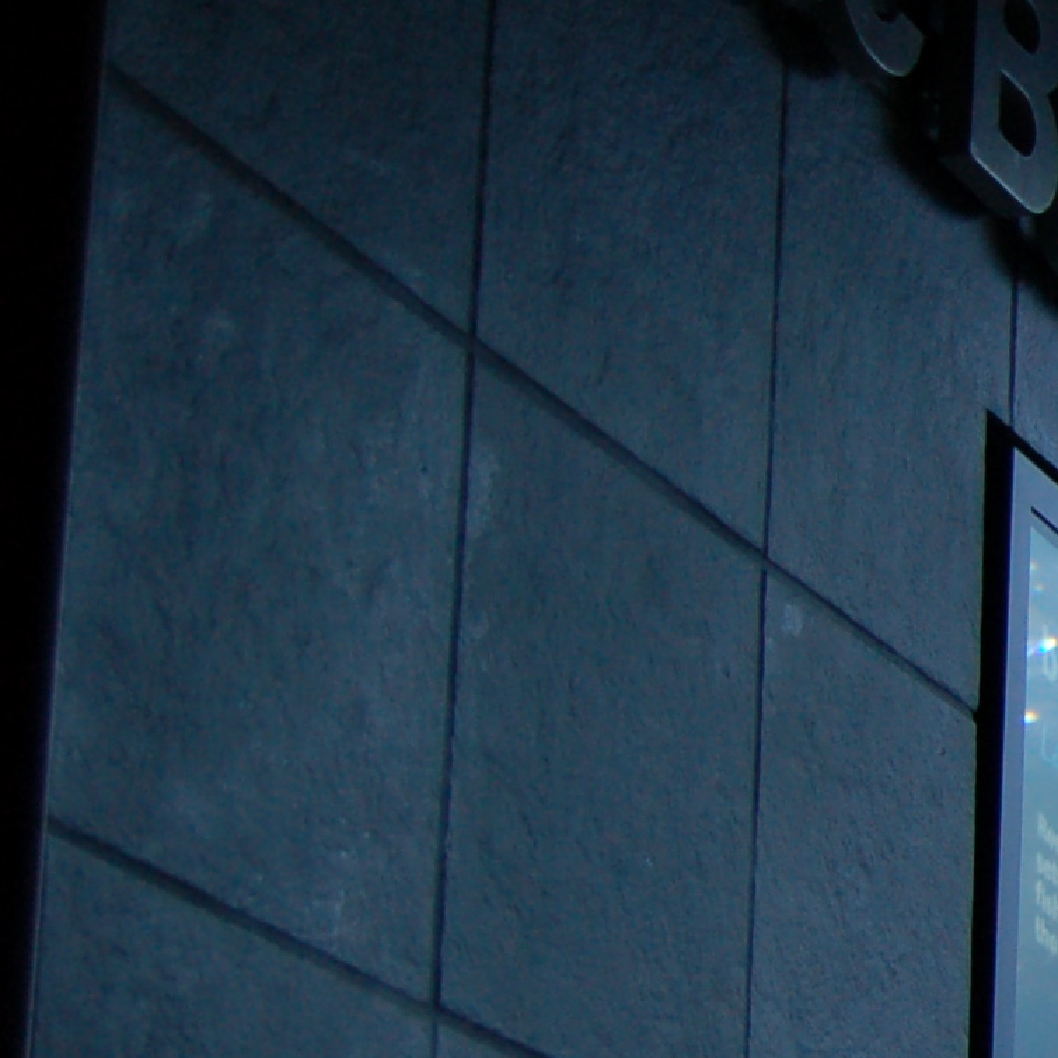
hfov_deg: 11.4
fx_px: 4910
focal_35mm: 142
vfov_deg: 12.3
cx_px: 1906
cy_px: 712
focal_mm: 28
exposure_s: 1/60
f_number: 4.2
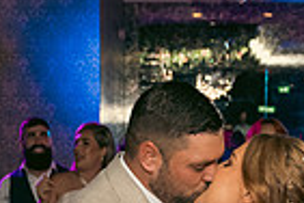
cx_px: 138
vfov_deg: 13.3
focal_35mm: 99
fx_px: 836
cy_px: 262
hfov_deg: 20.6
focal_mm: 24
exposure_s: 1/160
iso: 800
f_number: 3.5
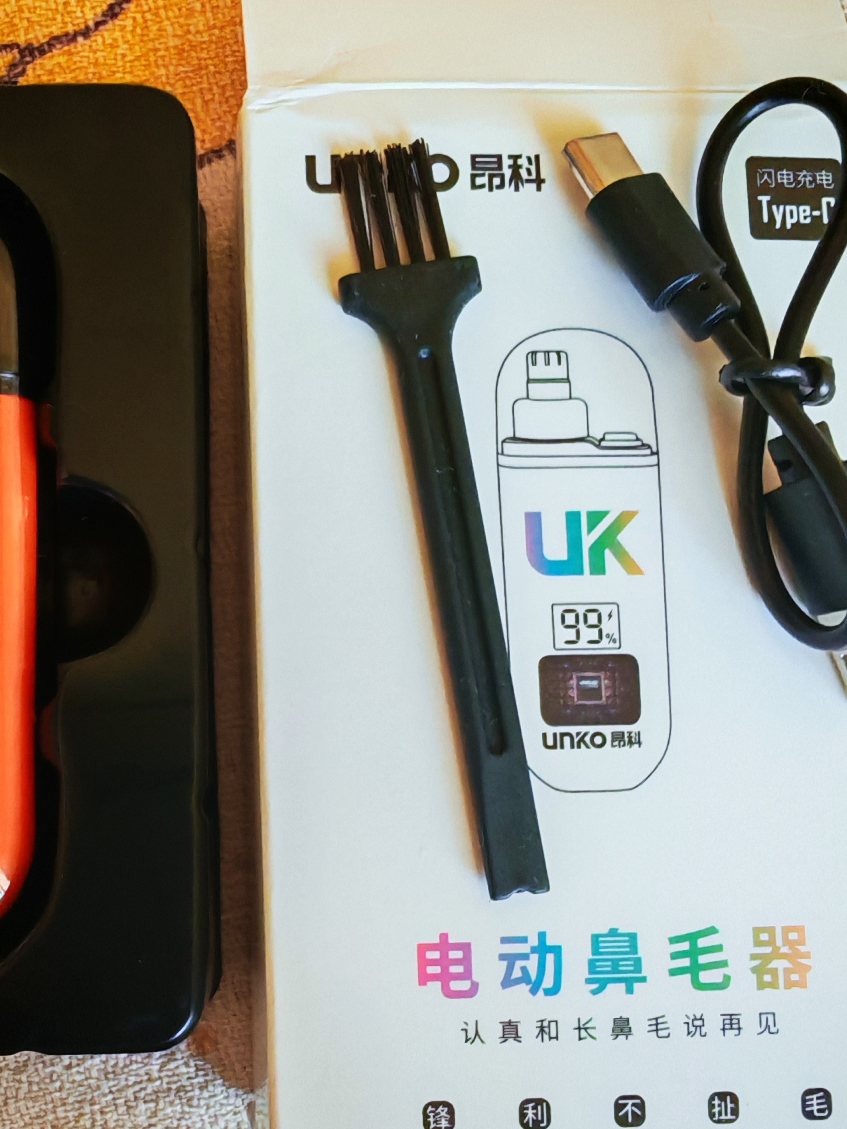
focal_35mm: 39
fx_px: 1273
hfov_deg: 36.5
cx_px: 287
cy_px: 572
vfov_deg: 47.9
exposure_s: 1/50
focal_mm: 1.96
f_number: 2.2
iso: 400
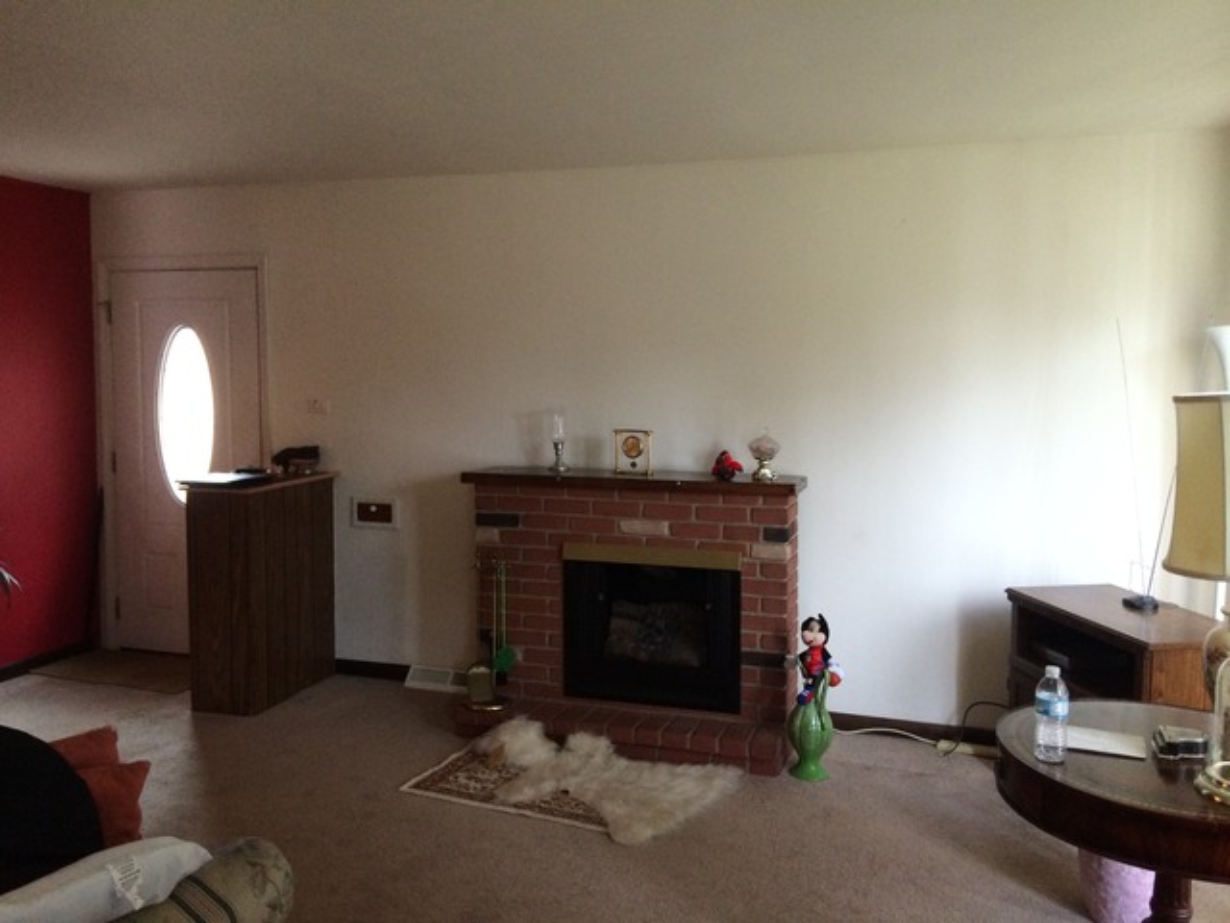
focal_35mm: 30
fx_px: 1066
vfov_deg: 46.8
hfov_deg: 60.0
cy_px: 462
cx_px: 615
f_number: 2.2
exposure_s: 1/30
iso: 250
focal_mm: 4.12
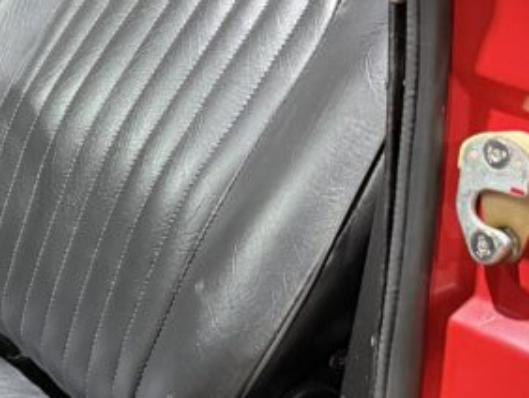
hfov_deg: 19.6
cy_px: 75
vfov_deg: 16.9
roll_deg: -0.8
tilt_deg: -16.0
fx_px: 1331
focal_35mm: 87
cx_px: -257
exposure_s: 1/50
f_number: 1.78
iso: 640
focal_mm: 6.76
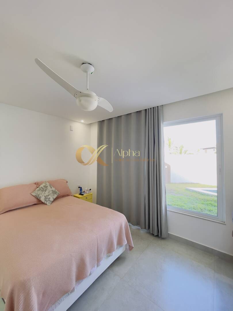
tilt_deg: +0.7
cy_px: 156
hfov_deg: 89.9
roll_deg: -0.2
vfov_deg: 106.2
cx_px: 116
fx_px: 117
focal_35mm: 13
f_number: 2.4
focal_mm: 1.54
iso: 50
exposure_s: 1/40
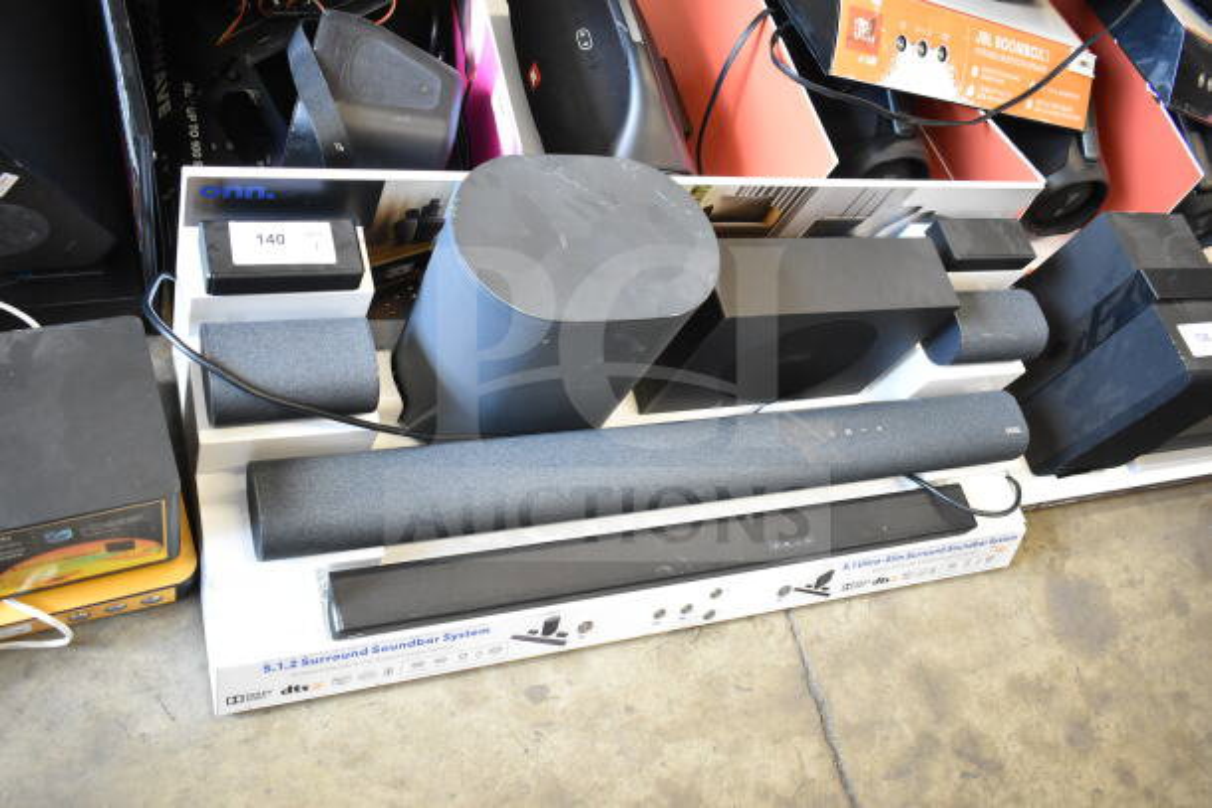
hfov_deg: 59.5
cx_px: 606
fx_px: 1061
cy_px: 404
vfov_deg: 41.7
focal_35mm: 32
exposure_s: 1/60
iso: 1600
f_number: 4
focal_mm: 21
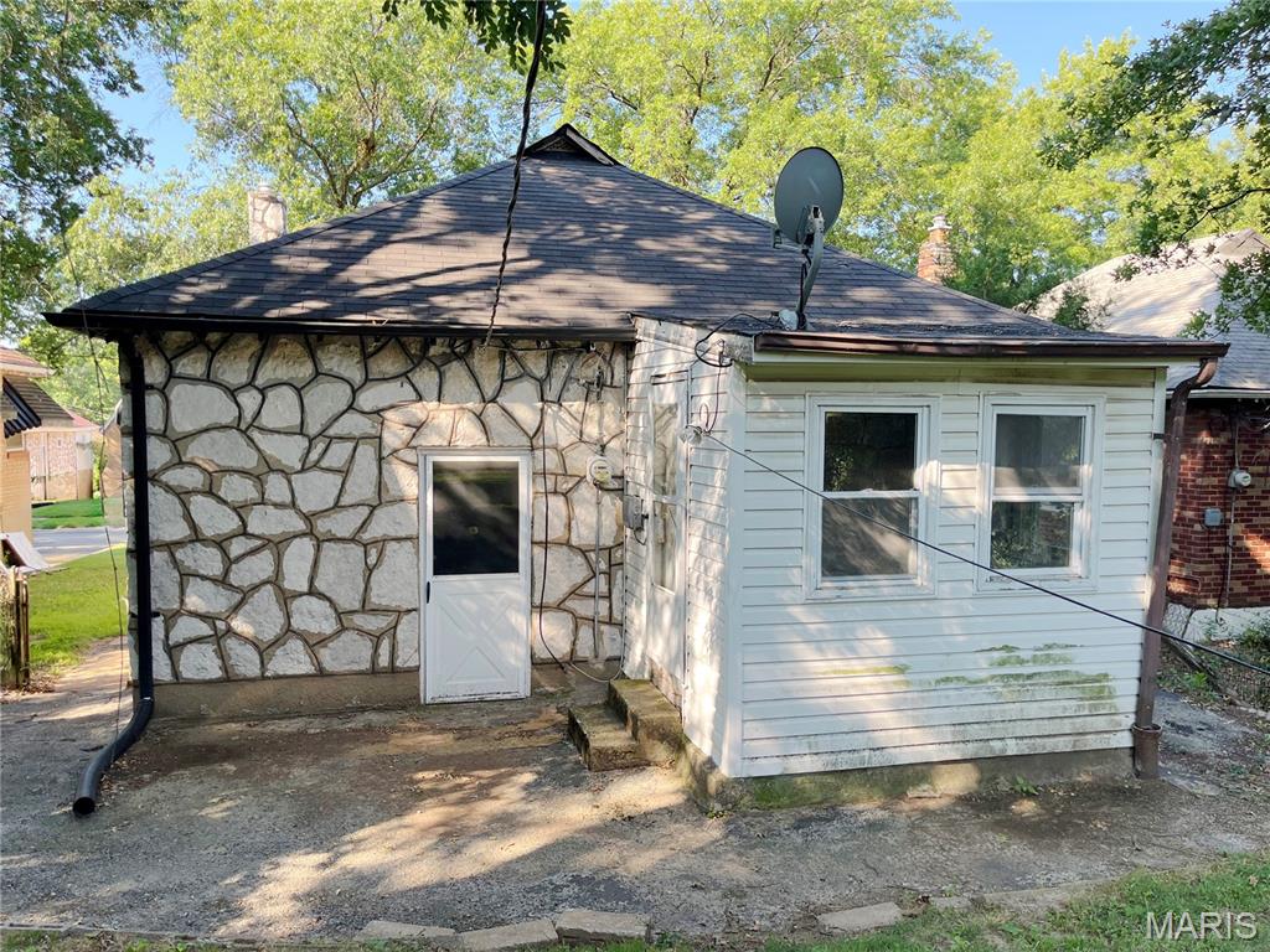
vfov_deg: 53.1
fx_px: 954
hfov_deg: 67.3
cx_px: 635
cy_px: 476
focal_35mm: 26
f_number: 1.6
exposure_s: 1/407
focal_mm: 5.1
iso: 50
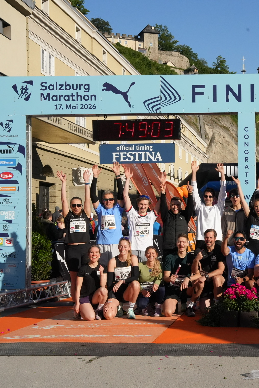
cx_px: 274
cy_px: 196
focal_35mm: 76
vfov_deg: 26.6
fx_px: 820
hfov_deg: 17.4
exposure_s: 1/4000
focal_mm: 50
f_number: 16
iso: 5000
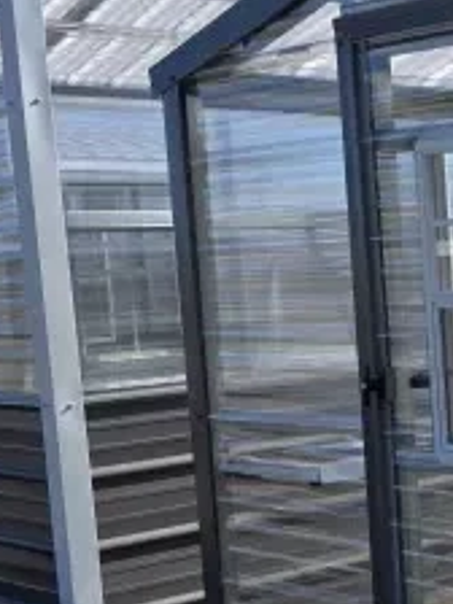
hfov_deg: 16.0
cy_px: 410
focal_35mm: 82
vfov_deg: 23.7
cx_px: 747
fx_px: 1431
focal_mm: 6.3
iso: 80
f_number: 1.7
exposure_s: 1/5017
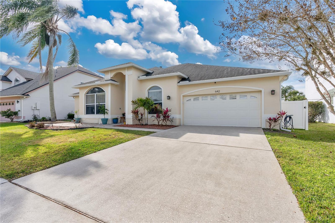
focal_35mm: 16
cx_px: 168
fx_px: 149
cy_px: 112
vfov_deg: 73.7
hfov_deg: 96.7
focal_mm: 16
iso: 100
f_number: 10
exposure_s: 1/200
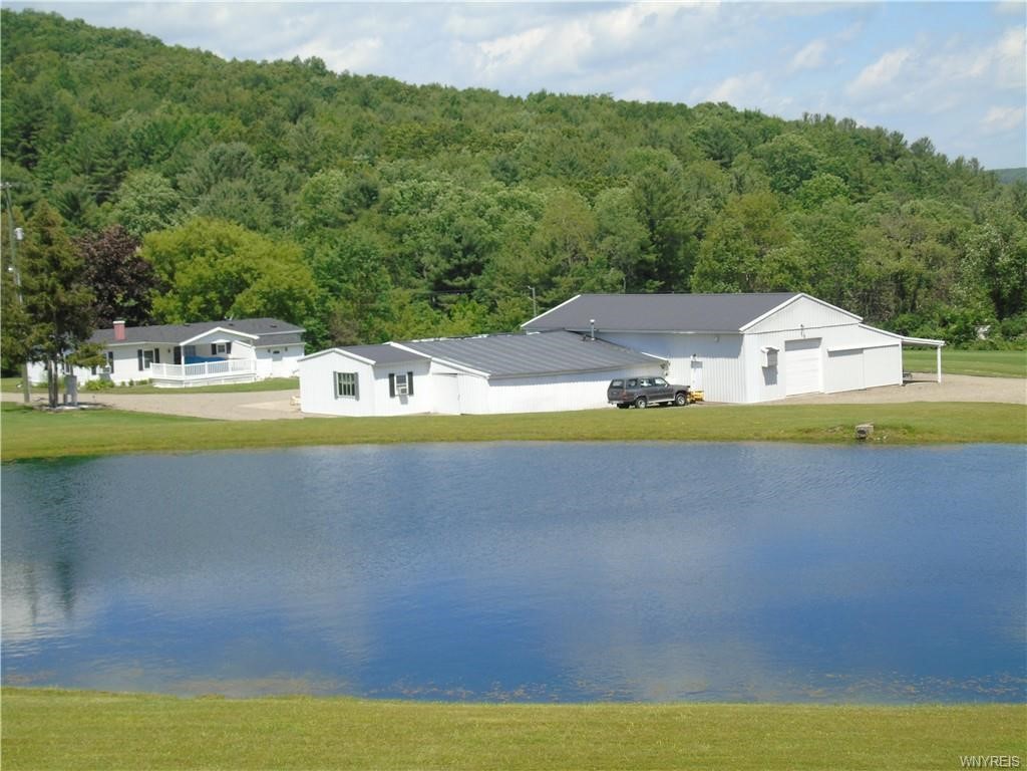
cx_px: 514
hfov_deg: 31.2
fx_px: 1839
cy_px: 386
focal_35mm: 62
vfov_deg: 23.7
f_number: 4.5
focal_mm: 11
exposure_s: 1/500
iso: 80
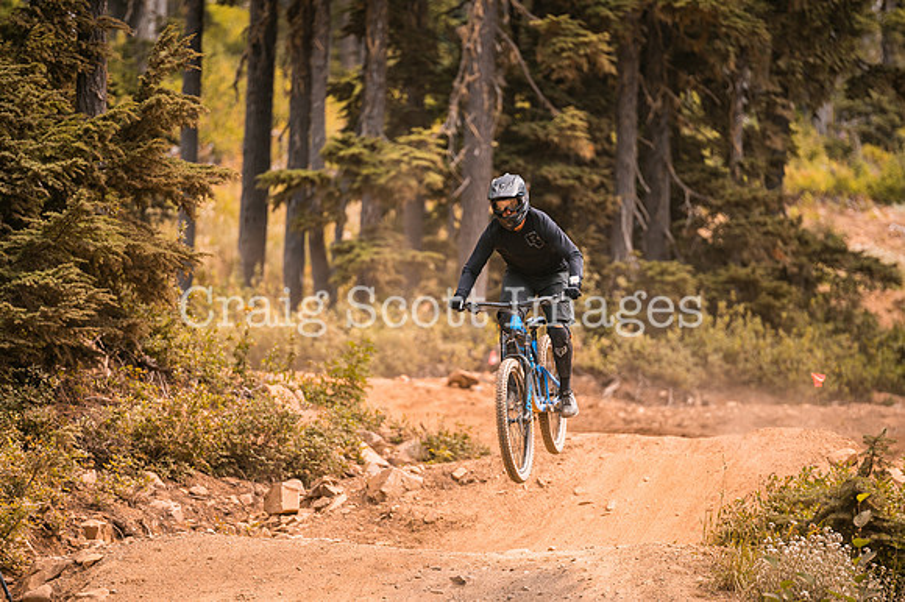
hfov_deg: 10.3
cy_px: 301
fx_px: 5025
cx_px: 452
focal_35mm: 200
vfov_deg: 6.9
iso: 450
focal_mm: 200
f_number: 2.8
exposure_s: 1/1600
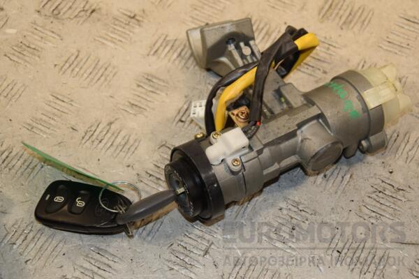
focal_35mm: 93
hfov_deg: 21.9
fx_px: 1082
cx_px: 210
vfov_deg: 14.7
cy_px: 140
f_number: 7.1
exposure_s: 1/200
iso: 800
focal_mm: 62
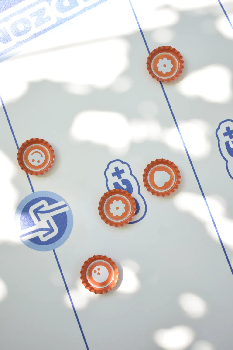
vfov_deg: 33.4
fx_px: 582
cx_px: 116
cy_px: 175
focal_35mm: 60
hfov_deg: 22.6
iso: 200
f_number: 5
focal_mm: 40
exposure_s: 1/320
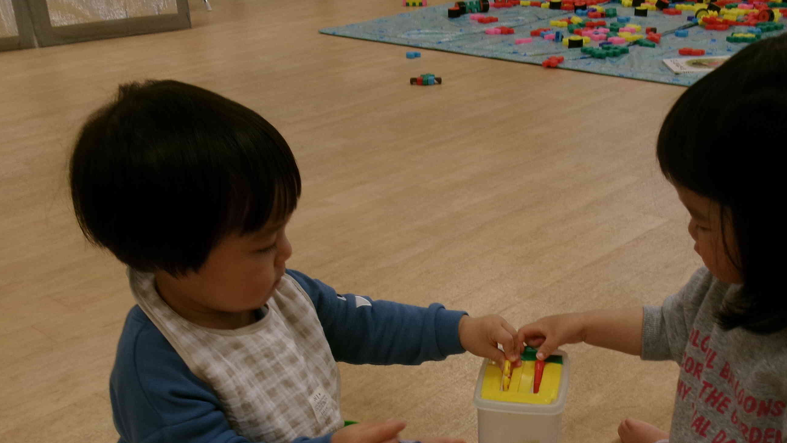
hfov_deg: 47.3
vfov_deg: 26.9
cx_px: 440
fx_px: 897
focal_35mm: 43
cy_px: 384
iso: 100
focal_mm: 5.1
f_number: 3.9
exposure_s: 1/70
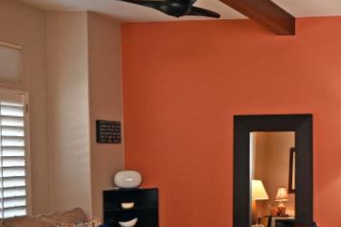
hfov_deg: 28.1
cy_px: 170
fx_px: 559
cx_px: 443
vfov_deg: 22.8
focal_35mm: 59
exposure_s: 1/60
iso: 560
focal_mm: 14
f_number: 4
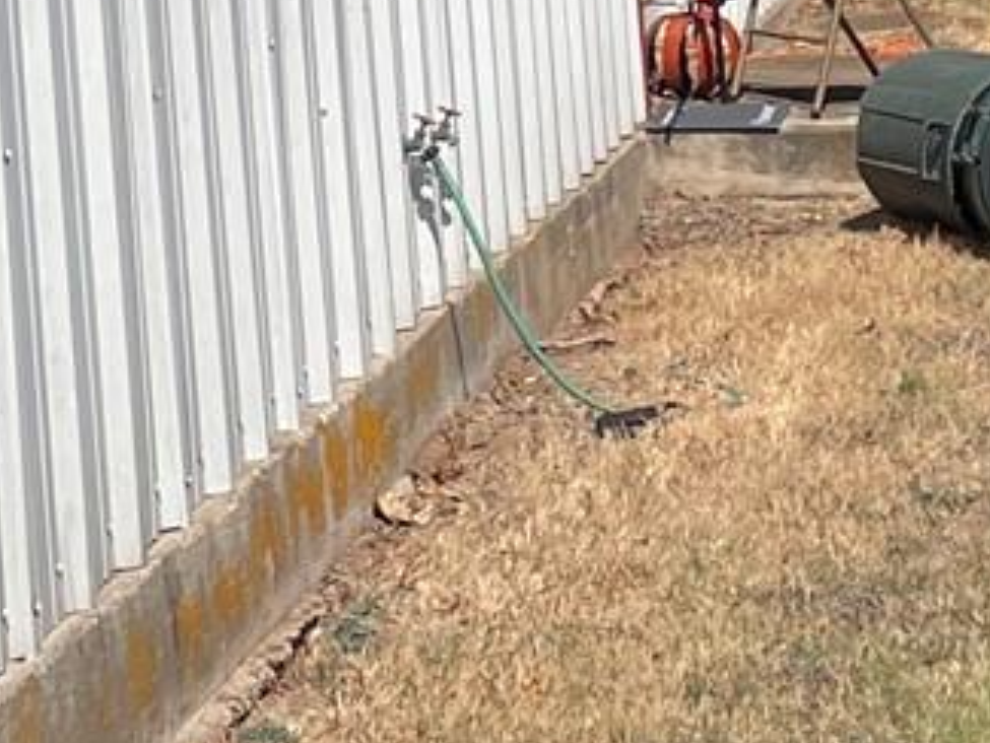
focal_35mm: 164
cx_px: -91
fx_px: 4692
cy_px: -633
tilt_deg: +4.0
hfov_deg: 11.9
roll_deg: +5.0
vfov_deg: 8.7
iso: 32
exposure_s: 1/6494
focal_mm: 4.2
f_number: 1.6
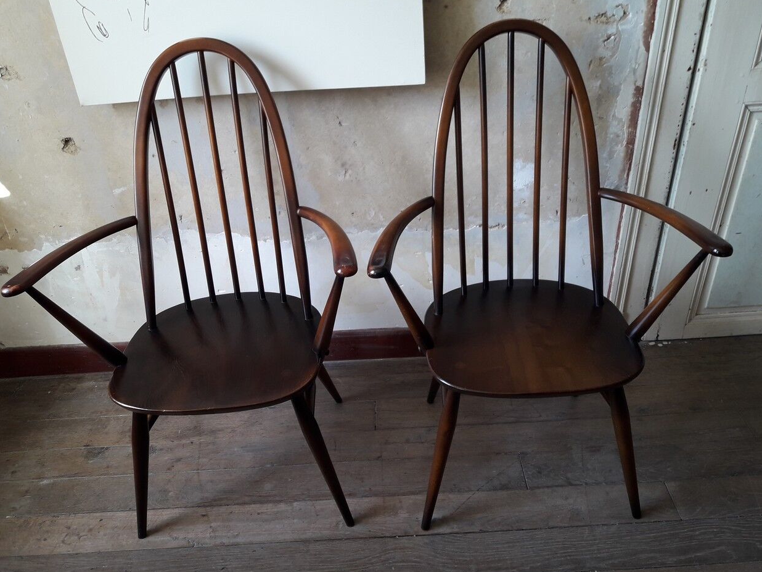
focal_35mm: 29
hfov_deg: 61.7
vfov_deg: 48.2
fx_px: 638
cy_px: 292
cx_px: 374
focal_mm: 3.7
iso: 50
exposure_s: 1/50
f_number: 1.9
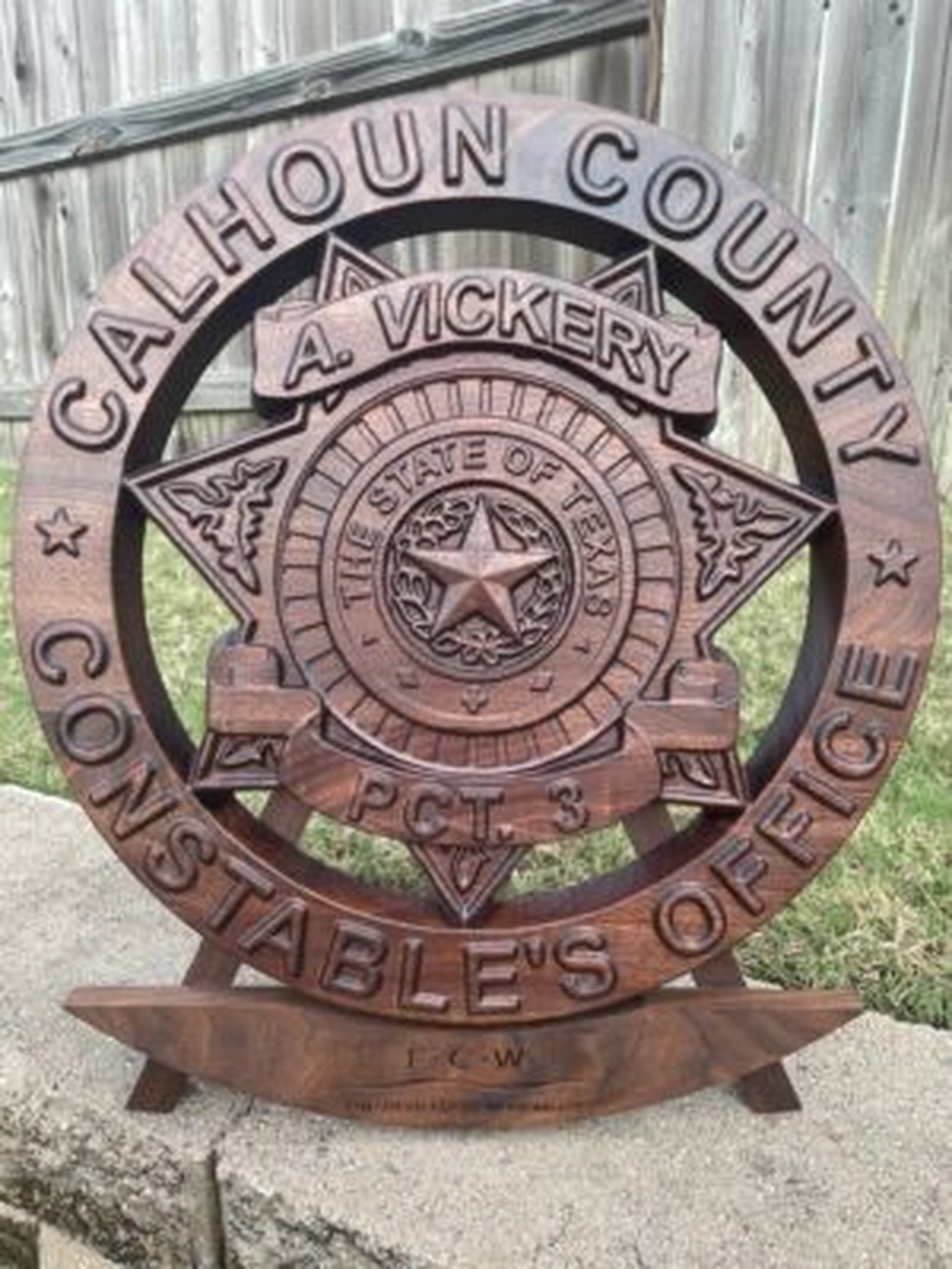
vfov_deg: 67.3
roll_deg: +0.1
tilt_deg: -17.0
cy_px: 634
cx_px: 476
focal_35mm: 26
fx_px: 953
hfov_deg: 53.1
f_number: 1.6
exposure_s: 1/146
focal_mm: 4.2
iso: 32
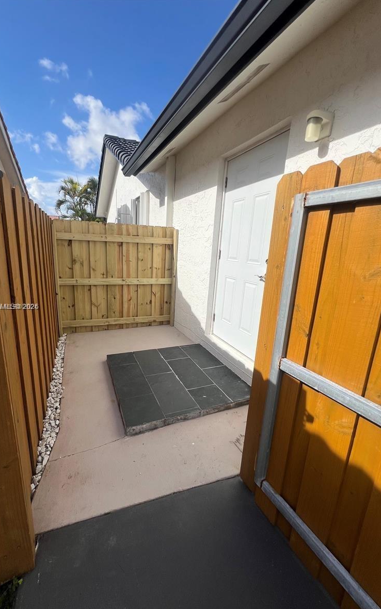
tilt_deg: -13.7
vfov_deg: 105.3
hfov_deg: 78.5
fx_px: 233
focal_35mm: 14
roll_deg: -2.0
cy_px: 307
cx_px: 176
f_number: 1.8
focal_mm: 1.57
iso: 32
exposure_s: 1/2732
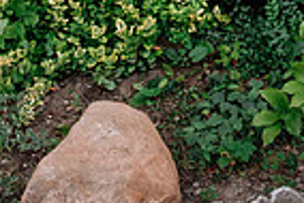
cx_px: 385
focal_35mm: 106
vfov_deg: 11.9
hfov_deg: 18.1
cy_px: -166
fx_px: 896
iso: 800
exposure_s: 1/250
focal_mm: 17.6
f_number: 2.8
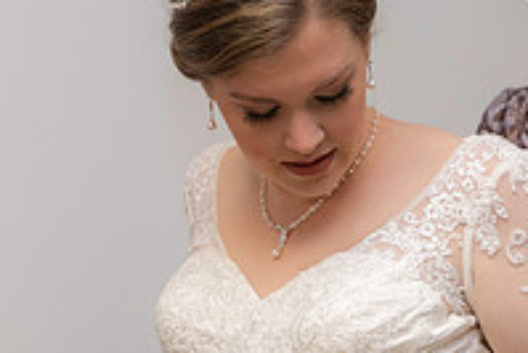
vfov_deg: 8.6
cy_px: 184
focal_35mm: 160
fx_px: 2348
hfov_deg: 12.8
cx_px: 358
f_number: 4.5
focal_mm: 55
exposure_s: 1/200
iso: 640
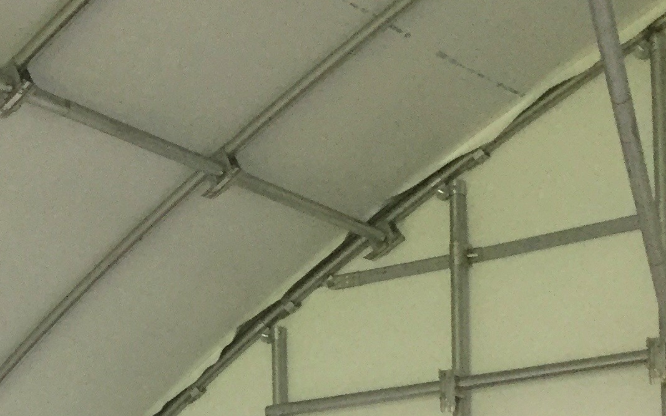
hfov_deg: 21.6
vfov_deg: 13.2
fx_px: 1706
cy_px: 606
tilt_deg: +7.3
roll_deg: +0.2
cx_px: 59
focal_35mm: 94
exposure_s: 1/30
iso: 125
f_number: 2.2
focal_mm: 4.15
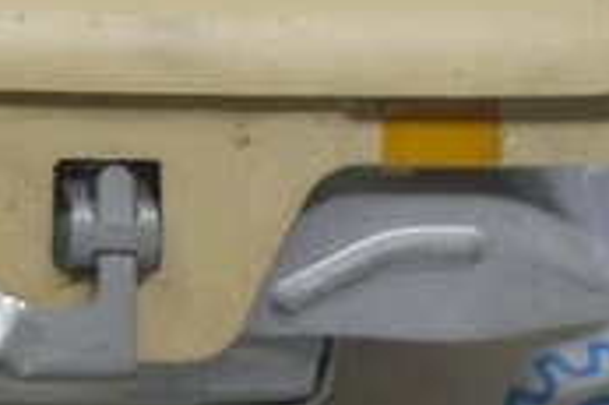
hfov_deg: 10.3
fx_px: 3008
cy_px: -114
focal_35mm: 178
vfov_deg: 7.6
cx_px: -736
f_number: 5.6
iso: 400
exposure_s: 1/20
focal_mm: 20
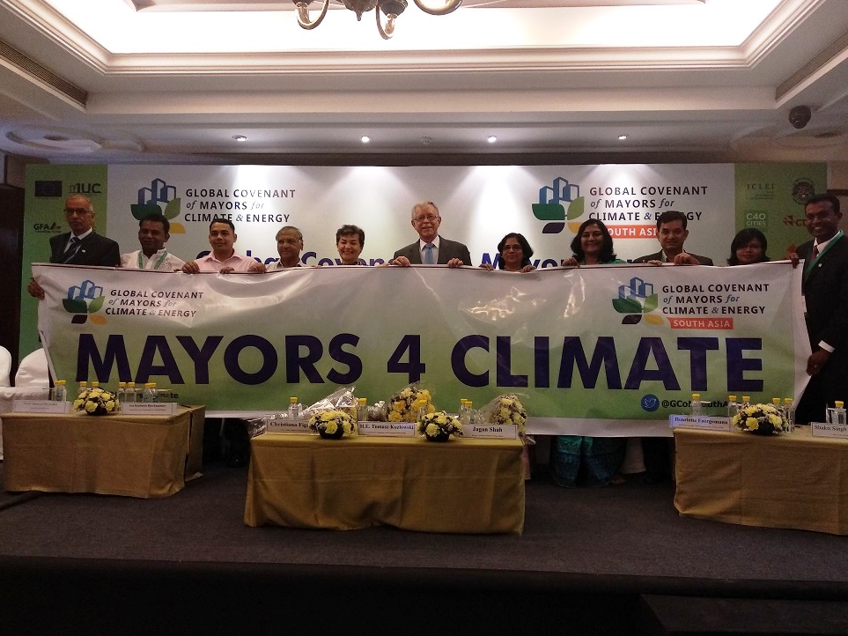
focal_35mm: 27
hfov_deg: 65.3
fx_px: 661
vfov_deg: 51.3
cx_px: 430
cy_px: 314
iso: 640
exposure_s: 1/25
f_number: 2.2
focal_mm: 3.81
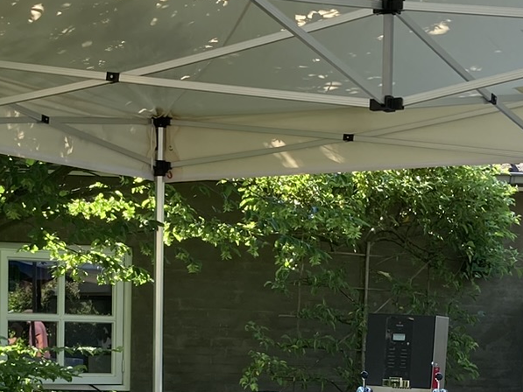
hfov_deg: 20.4
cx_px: 209
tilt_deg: -5.2
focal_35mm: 96
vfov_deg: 14.8
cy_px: 493
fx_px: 1451
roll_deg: -1.3
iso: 20
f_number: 1.8
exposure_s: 1/126
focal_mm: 3.99
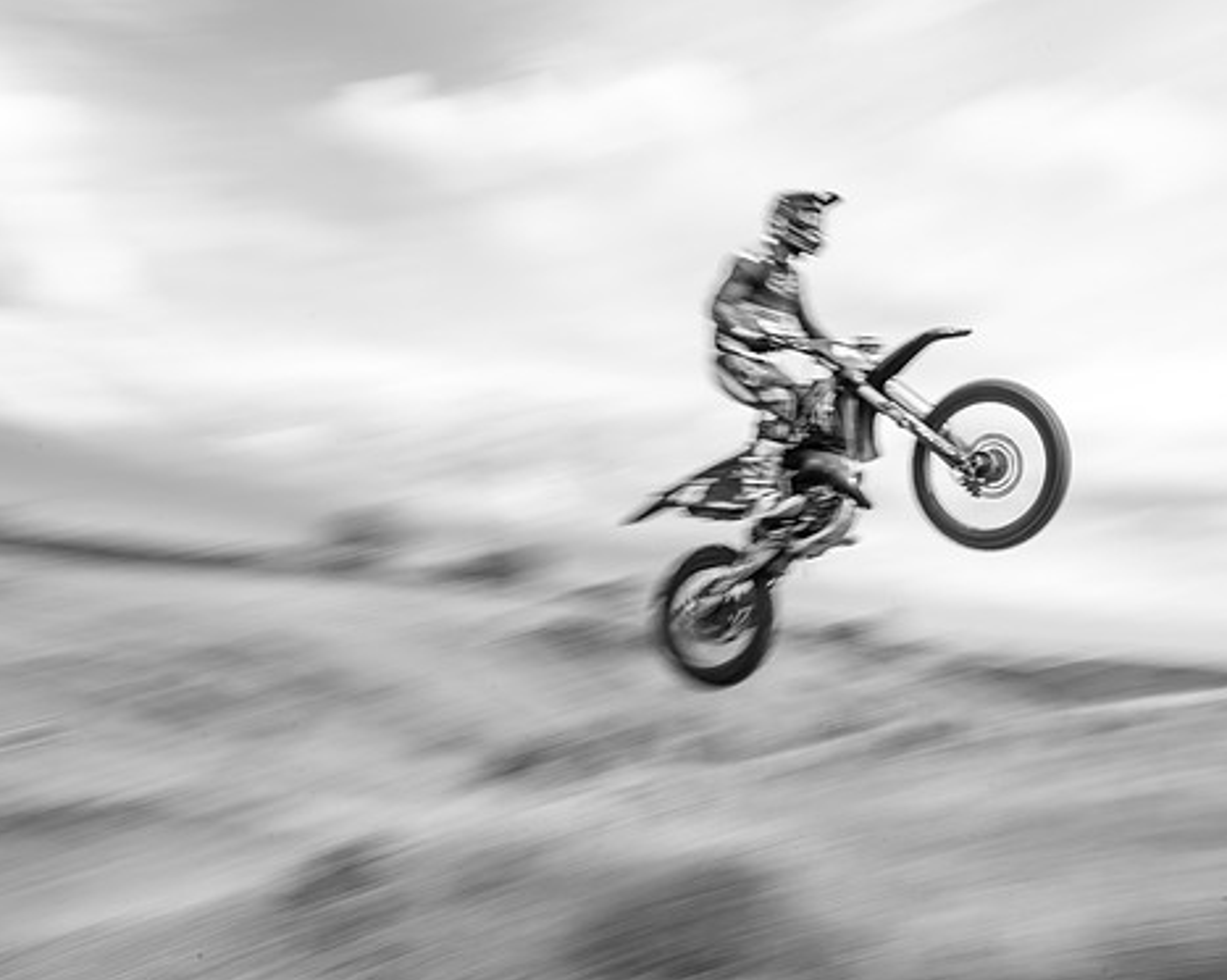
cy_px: 503
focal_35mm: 28
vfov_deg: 51.5
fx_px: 1016
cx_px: 699
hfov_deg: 62.0
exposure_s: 1/40
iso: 50
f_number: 16
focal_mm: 24
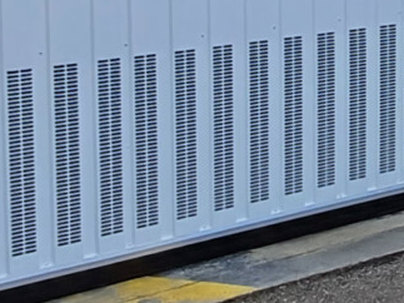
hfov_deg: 18.1
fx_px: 1155
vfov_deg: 14.5
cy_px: -60
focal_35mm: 99
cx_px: 565
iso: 40
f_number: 2.2
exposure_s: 1/423
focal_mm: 1.64
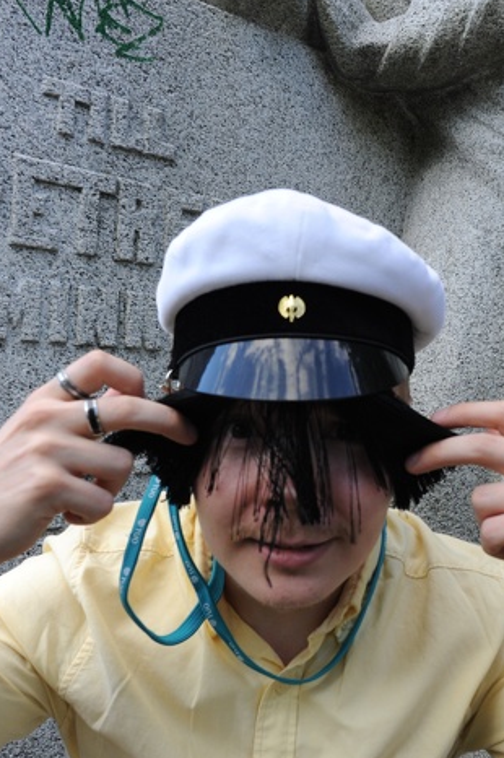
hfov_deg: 37.7
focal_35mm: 34
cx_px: 390
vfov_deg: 55.7
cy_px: 417
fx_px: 715
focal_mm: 20
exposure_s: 1/320
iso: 800
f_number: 9
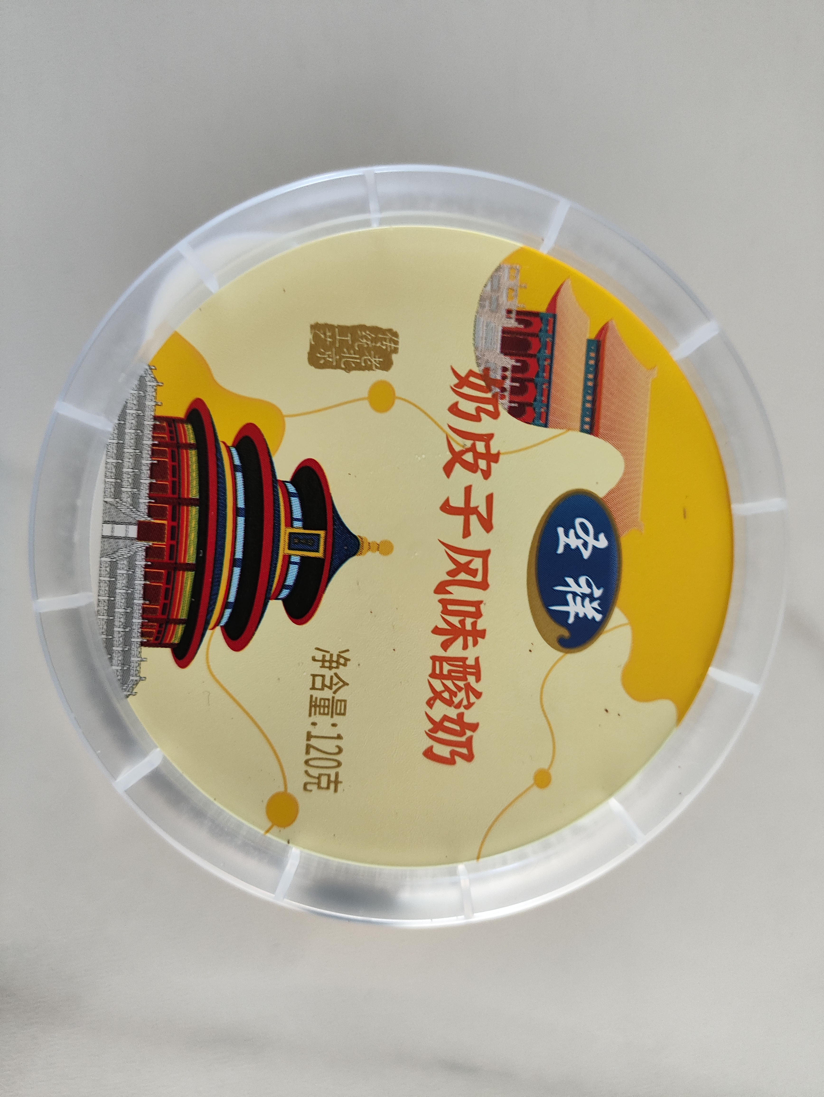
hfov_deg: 56.9
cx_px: 412
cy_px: 548
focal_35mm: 24
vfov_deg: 71.6
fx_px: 761
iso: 301
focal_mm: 4.68
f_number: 1.8
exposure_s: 1/50
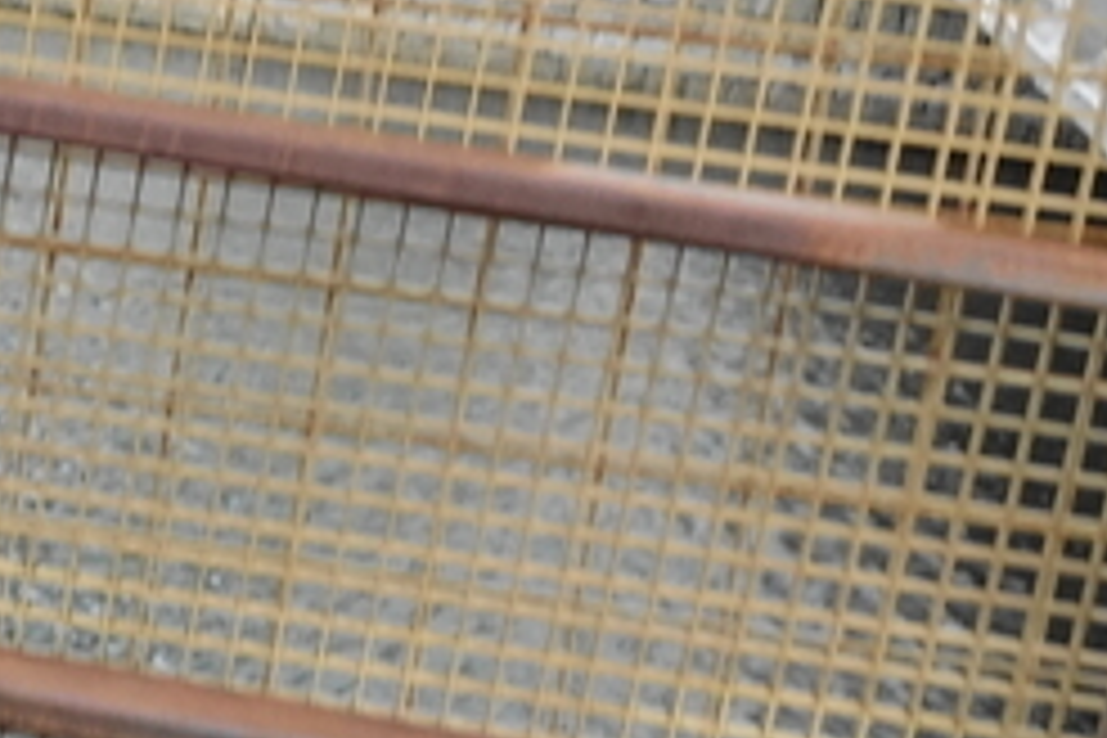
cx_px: -837
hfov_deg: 15.3
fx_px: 3597
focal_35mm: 117
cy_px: 950
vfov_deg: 11.4
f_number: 4
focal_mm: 8.8
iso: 400
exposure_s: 1/250
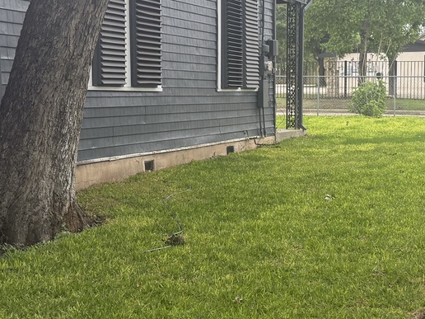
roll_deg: -0.7
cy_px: 134
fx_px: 823
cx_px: 271
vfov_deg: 21.9
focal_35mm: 67
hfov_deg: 28.8
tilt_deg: -3.1
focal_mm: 6.76
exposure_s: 1/1091
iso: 80
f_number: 1.78
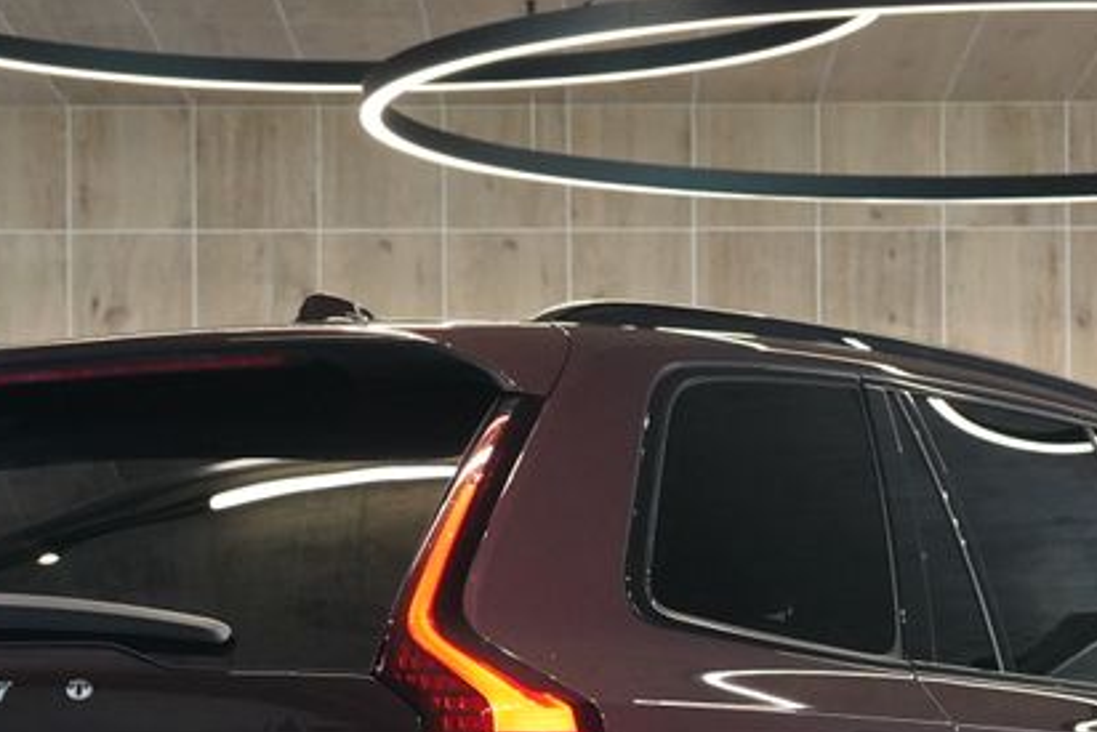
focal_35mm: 144
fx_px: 4389
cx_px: 647
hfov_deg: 14.2
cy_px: 896
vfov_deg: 9.4
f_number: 5
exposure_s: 1/160
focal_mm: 58
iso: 6400
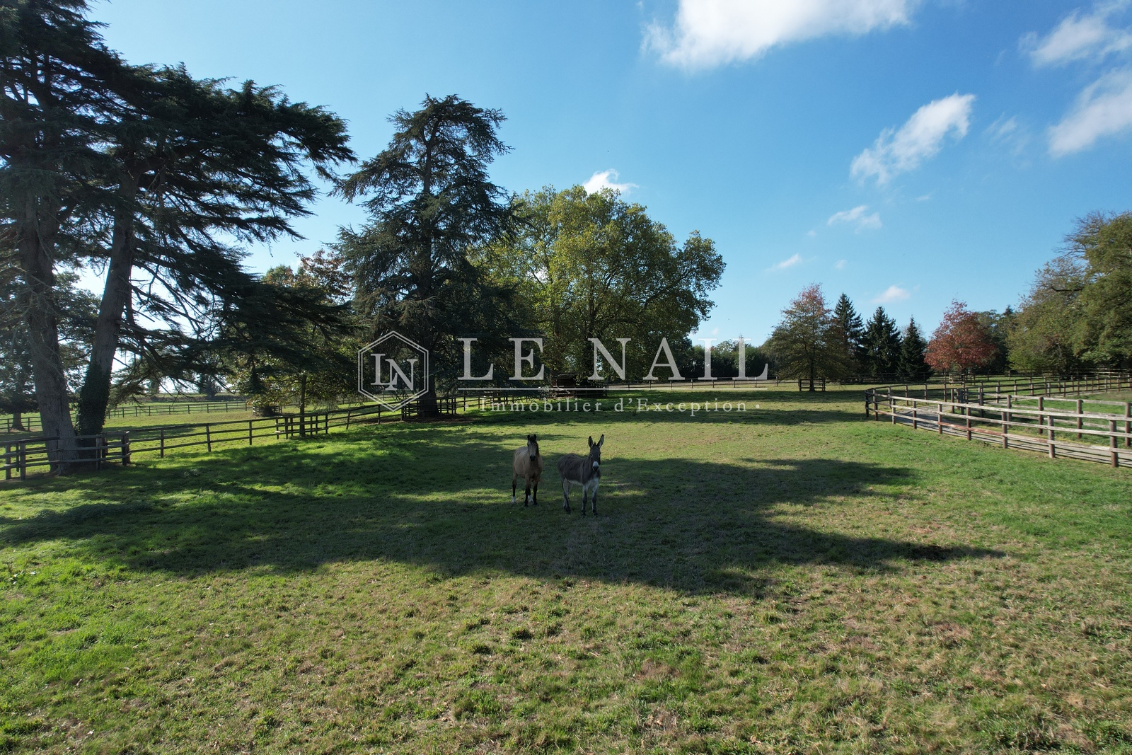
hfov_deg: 78.6
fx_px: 692
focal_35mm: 22
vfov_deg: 57.2
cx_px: 566
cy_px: 378
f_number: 2.8
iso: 100
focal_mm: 8.38
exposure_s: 1/1250
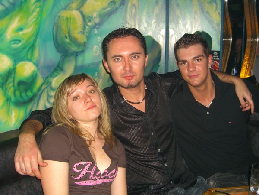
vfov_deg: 37.7
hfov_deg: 49.0
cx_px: 130
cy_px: 98
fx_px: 284
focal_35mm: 38
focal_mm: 7.9
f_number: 2.8
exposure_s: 1/60
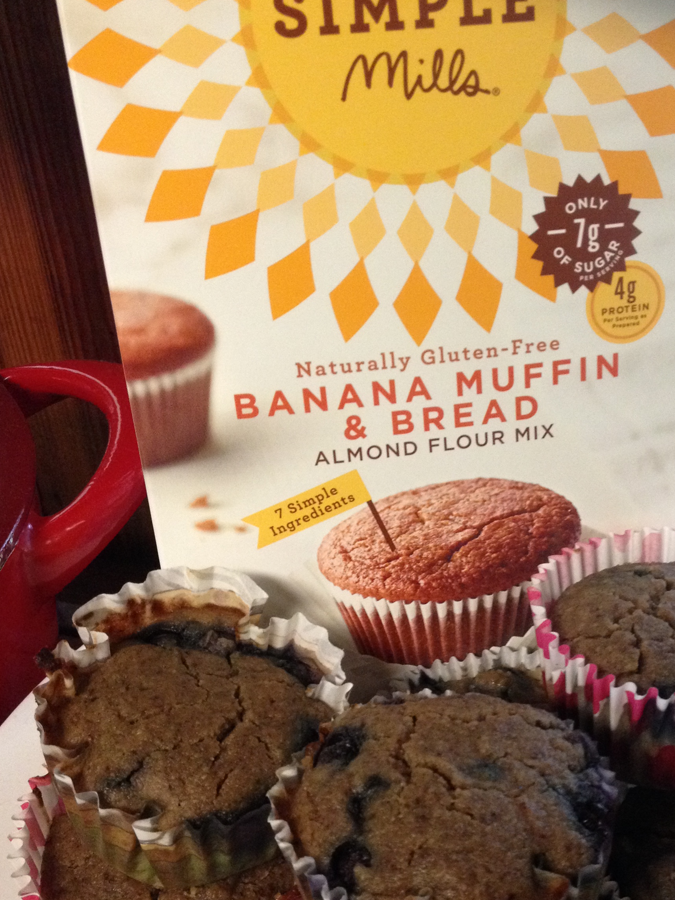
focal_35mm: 50
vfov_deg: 38.0
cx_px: 469
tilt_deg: -34.7
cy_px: 549
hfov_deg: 28.8
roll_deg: +1.3
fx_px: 1300
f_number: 2.4
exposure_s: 1/20
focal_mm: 4.28
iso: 250
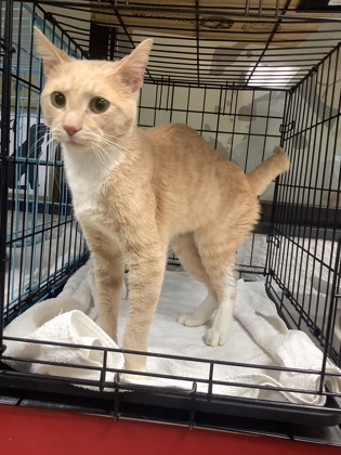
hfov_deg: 45.4
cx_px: 170
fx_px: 407
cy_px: 228
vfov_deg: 58.4
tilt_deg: -6.3
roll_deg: -5.6
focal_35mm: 31
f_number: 2.4
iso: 160
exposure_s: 1/60
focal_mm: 3.3
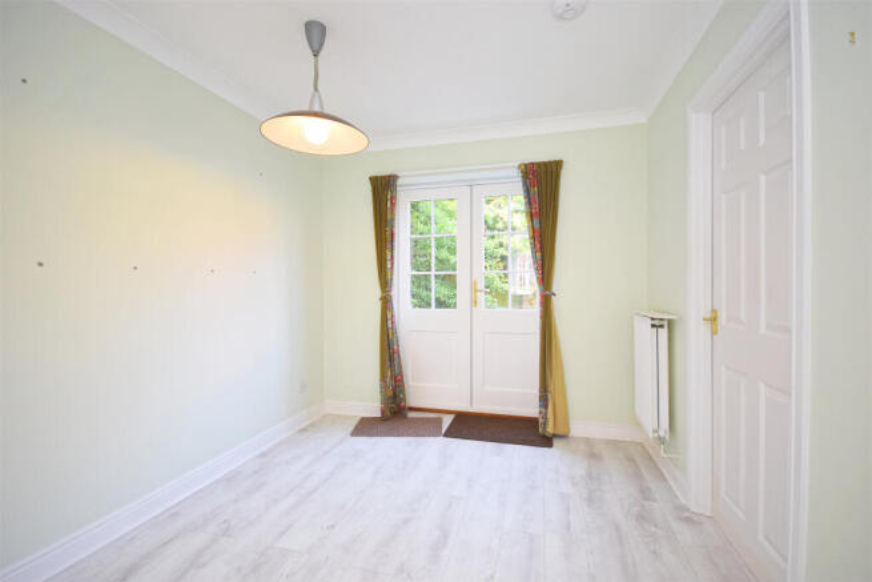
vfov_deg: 77.4
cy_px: 291
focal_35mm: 15
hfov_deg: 100.4
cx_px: 436
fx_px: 363
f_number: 4.5
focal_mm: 10
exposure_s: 1/80
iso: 400
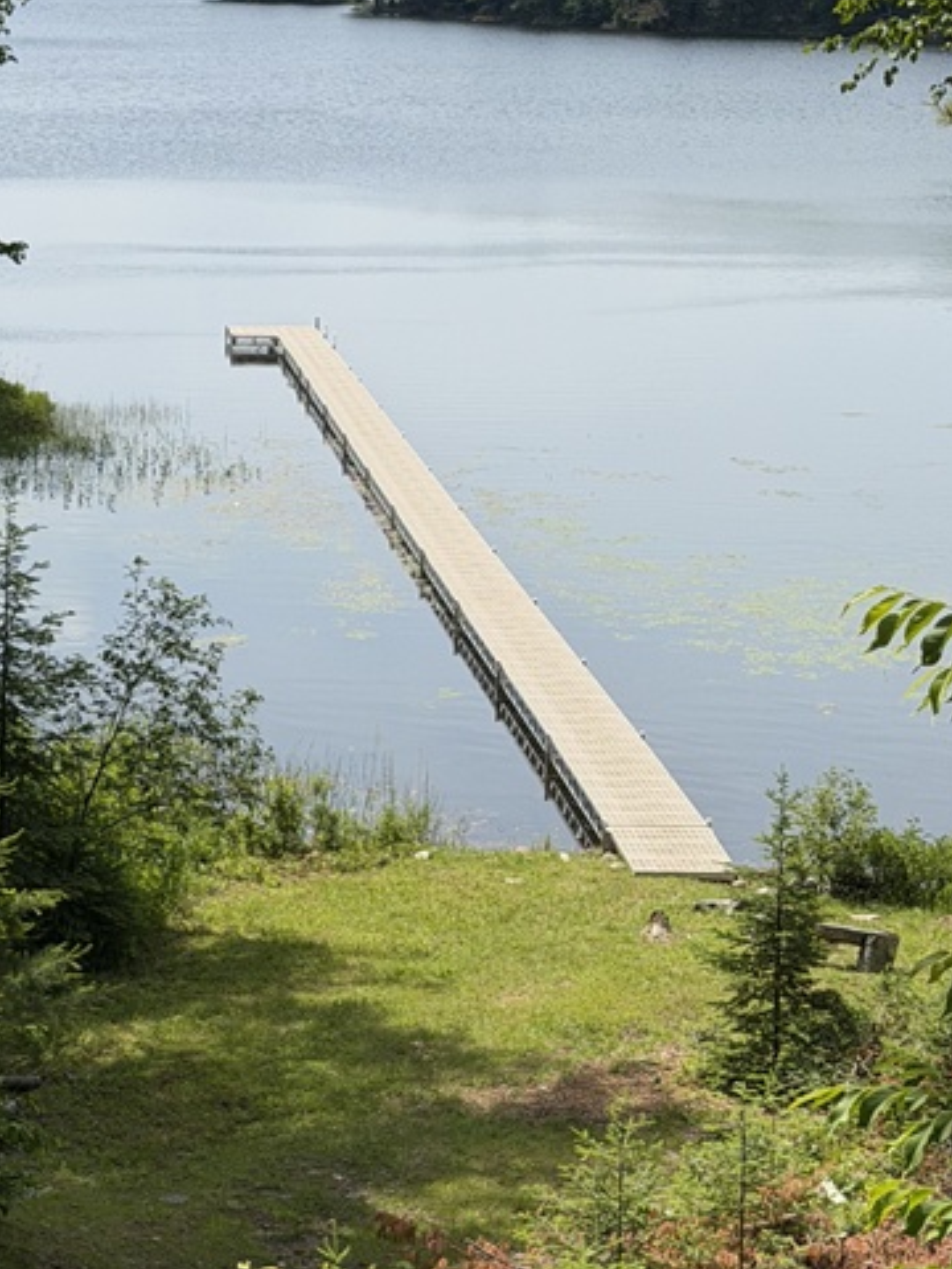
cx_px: 312
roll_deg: -2.0
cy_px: 365
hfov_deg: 15.4
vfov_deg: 20.3
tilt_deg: -7.7
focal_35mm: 96
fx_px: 3520
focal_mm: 6.76
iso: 64
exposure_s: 1/7874
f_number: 1.78
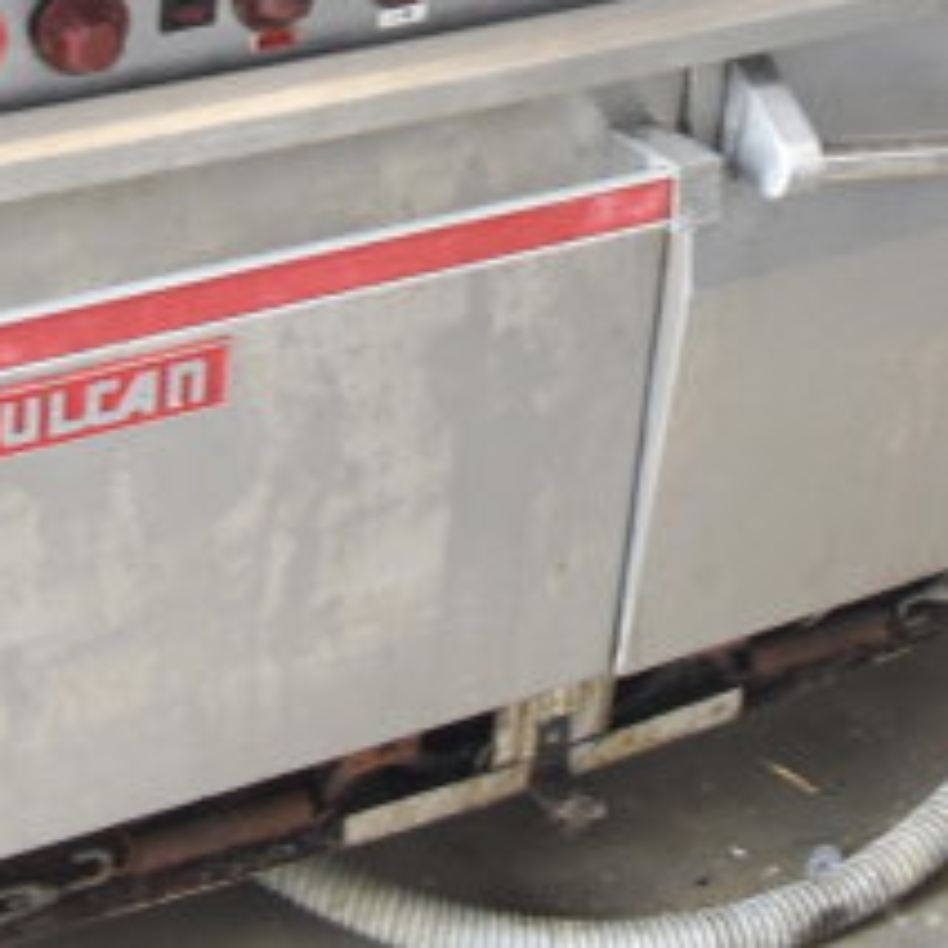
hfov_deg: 17.6
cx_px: 420
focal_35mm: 99
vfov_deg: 15.2
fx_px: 3067
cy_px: -753
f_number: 3.5
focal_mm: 18
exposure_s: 1/30
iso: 400
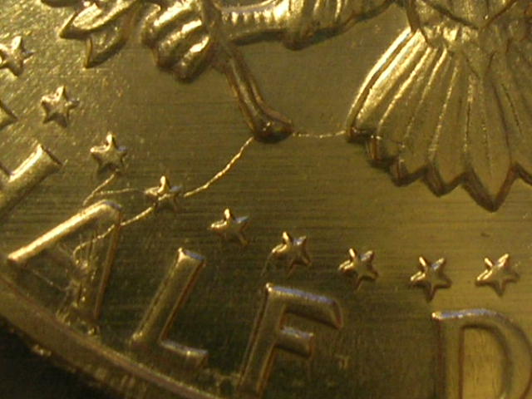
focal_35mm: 46
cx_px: 266
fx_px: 707
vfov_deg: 31.5
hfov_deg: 41.2
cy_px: 200
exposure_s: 1/31.1
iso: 50
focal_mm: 7.7
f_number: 3.2
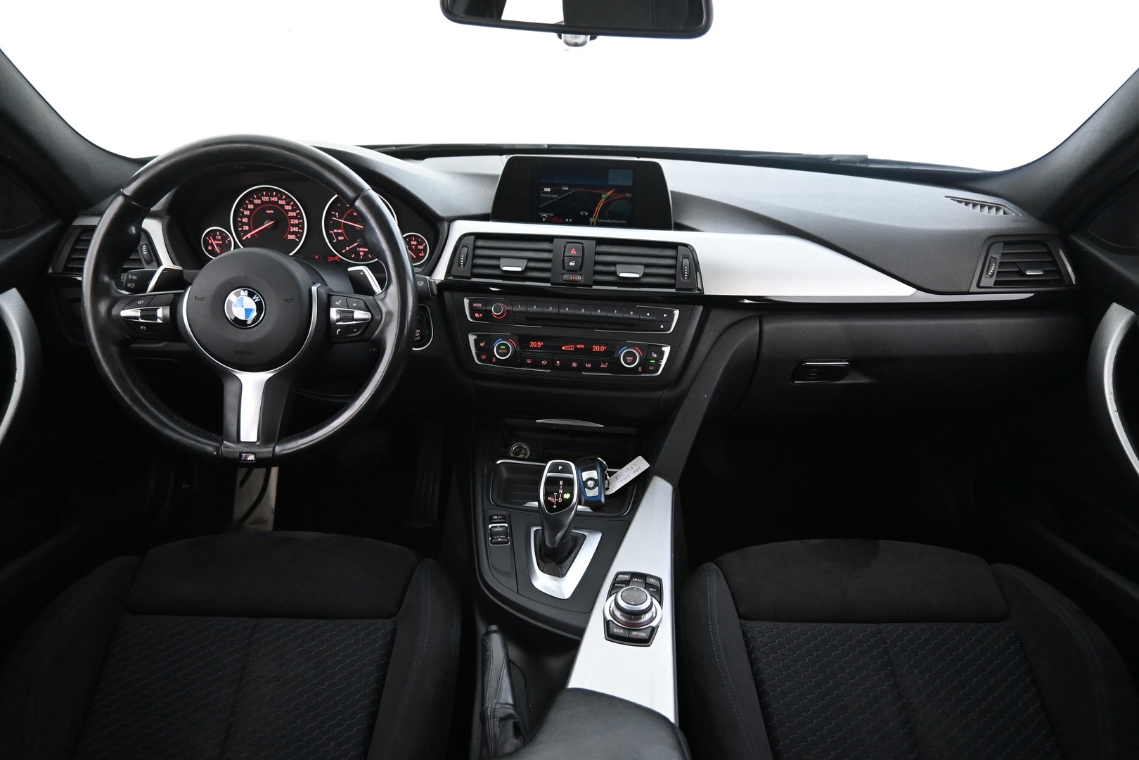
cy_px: 380
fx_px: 759
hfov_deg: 73.7
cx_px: 570
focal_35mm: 24
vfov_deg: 53.1
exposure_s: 1/25
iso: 5000
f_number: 3.5
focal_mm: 16
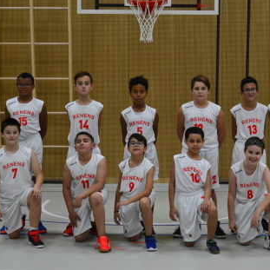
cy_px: 134
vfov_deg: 23.4
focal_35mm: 74
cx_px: 171
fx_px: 653
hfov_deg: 23.3
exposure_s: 1/40
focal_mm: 38
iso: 800
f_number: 8
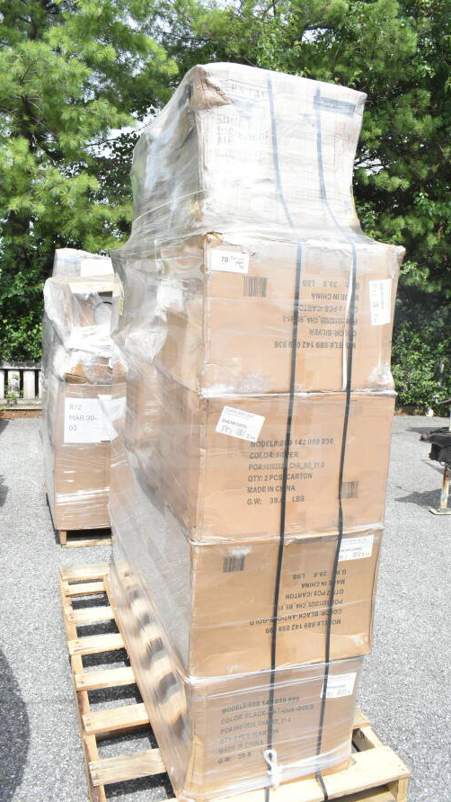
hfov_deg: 40.2
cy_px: 396
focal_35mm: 29
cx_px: 220
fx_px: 616
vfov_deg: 66.1
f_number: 13
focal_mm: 18
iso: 1600
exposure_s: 1/640
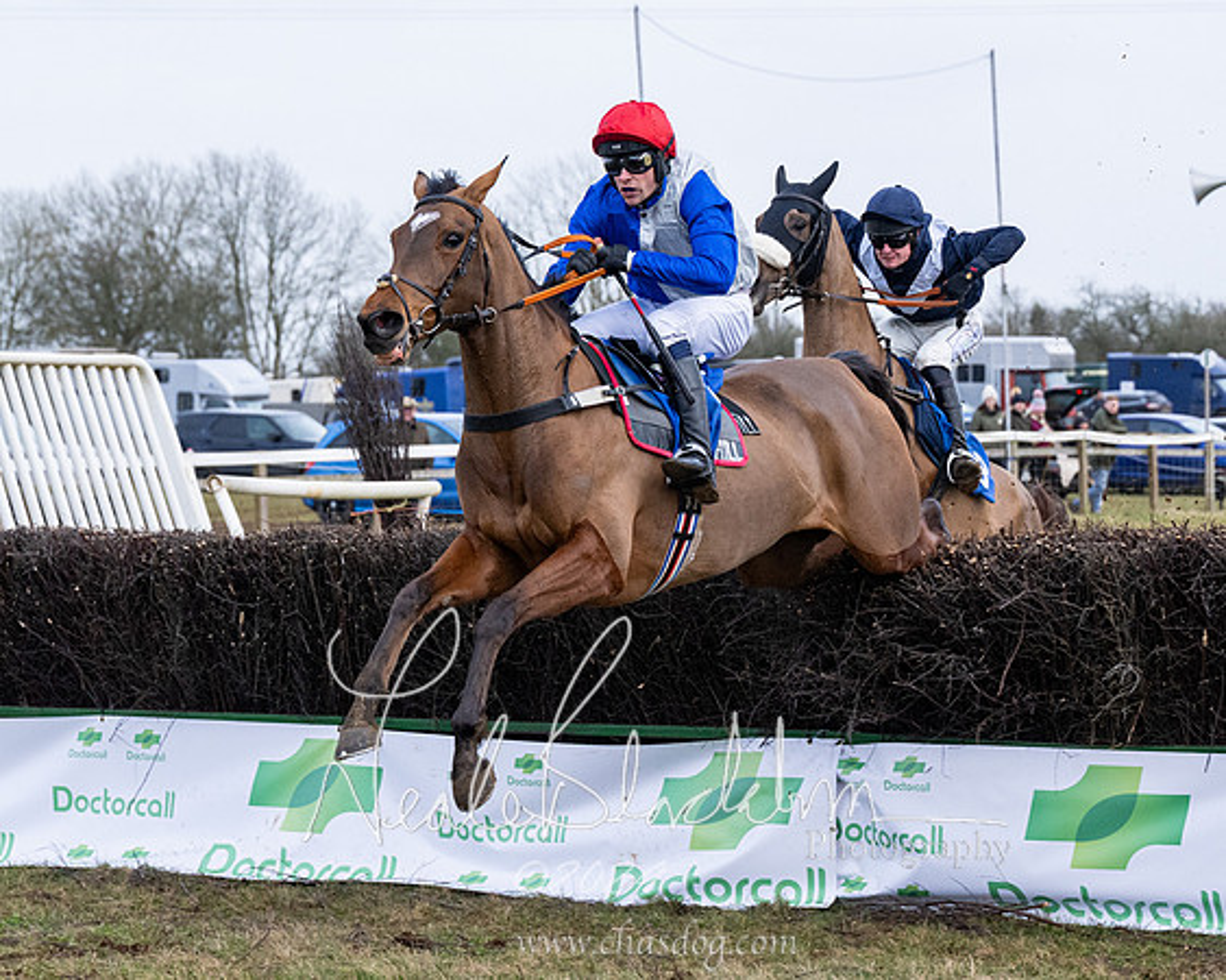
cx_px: 570
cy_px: 501
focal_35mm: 138
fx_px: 5017
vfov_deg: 11.2
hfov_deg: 13.9
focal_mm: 70
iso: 800
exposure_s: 1/1250
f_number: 4
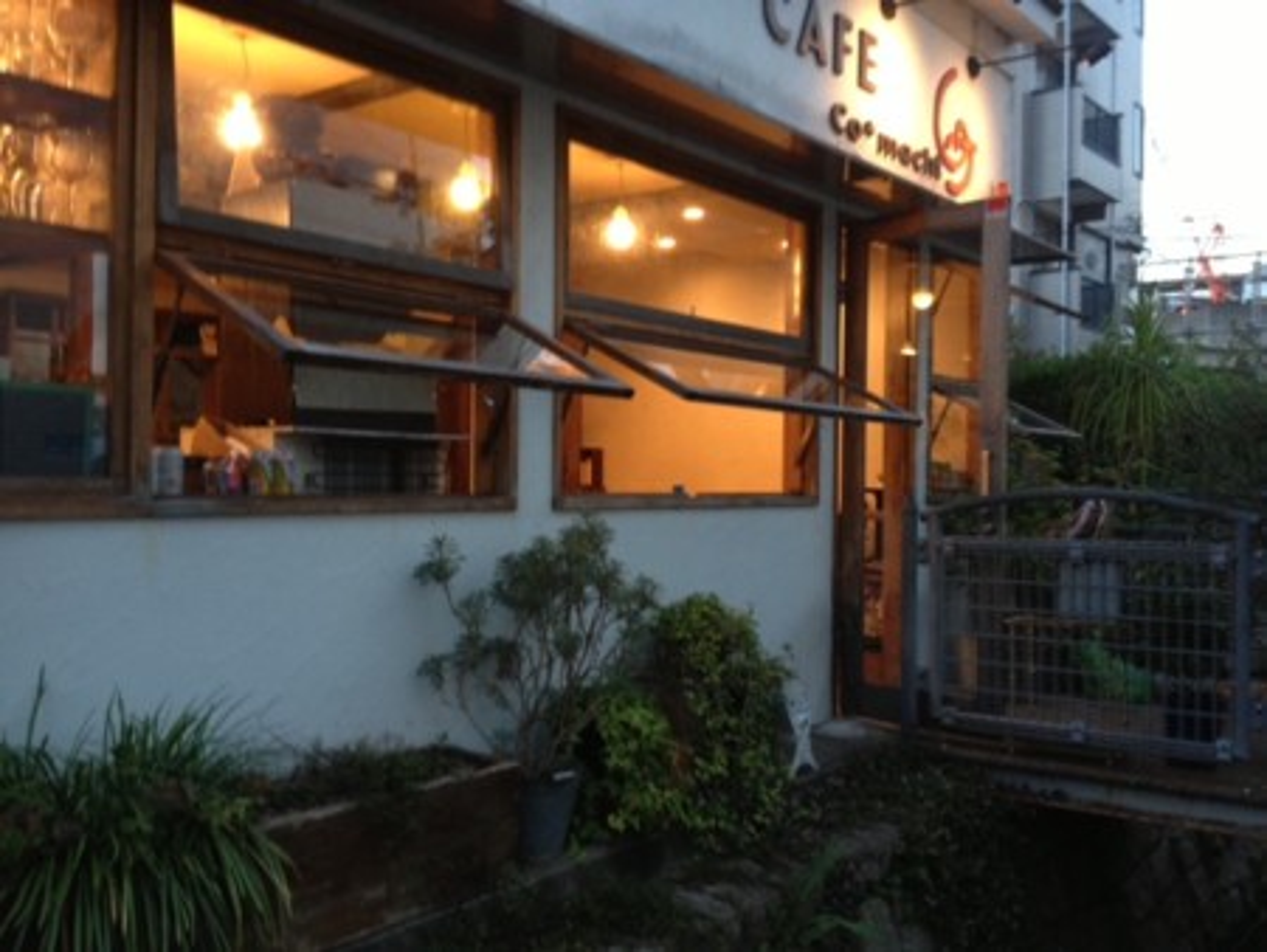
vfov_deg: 40.7
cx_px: 634
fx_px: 1282
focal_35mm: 35
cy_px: 476
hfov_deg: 52.6
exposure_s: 1/20
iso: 125
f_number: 2.4
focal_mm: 4.28
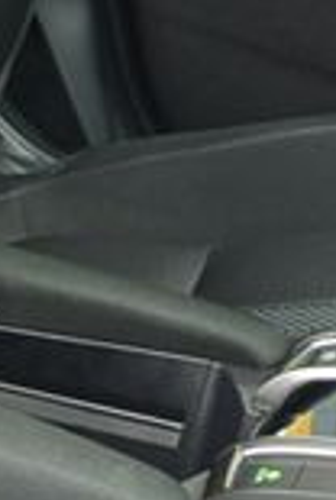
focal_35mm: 191
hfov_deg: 6.8
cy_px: 711
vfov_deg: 10.4
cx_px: -491
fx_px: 2662
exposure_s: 1/125
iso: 160
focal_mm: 11
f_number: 3.5
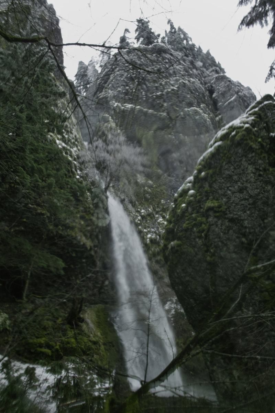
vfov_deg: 65.5
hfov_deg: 46.4
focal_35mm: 28
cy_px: 206
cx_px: 138
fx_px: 321
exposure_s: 1/40
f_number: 4.5
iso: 100
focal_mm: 16.6
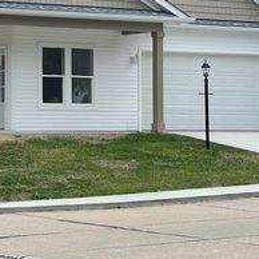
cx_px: 15
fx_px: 1236
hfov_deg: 11.9
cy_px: 29
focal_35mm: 146
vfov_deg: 11.9
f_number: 2.2
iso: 20
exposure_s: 1/419
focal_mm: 7.5
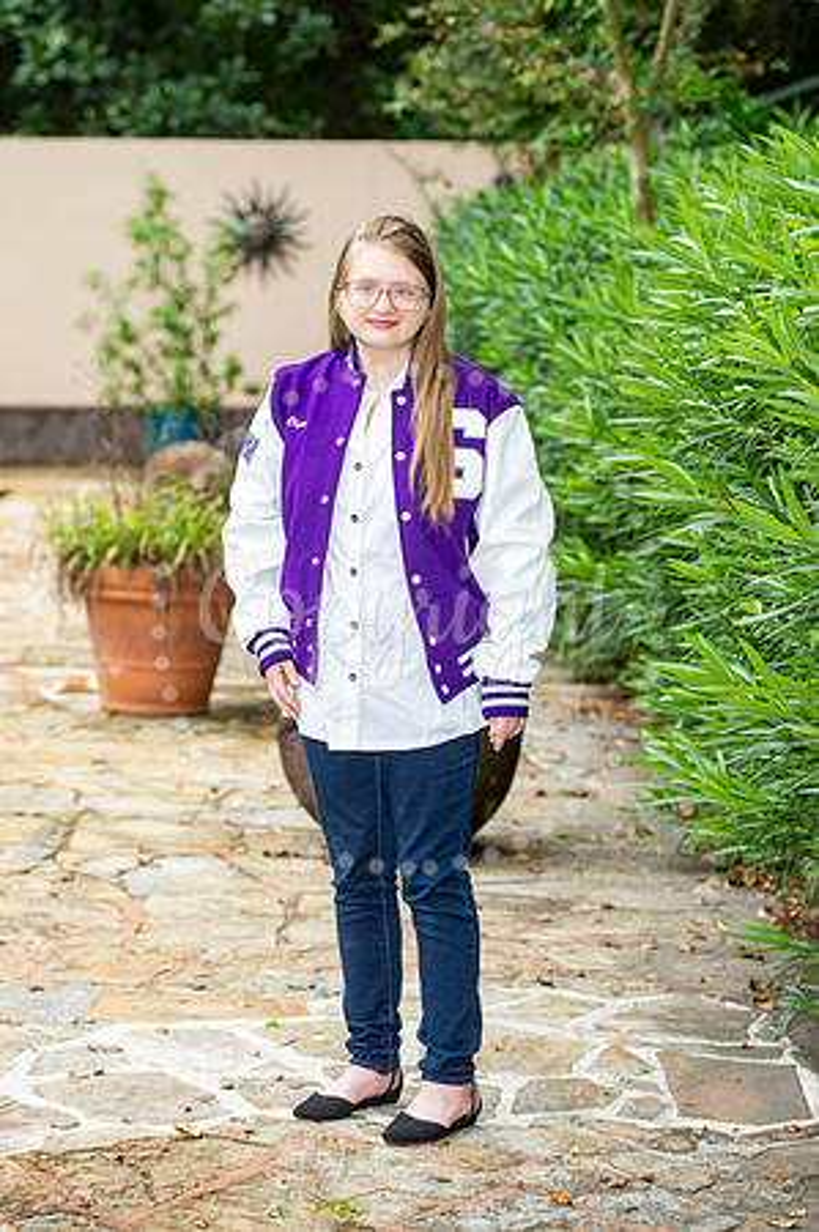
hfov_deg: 13.7
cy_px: 616
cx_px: 410
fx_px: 3420
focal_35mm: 100
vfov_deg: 20.4
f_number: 6.3
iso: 320
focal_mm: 100
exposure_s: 1/125
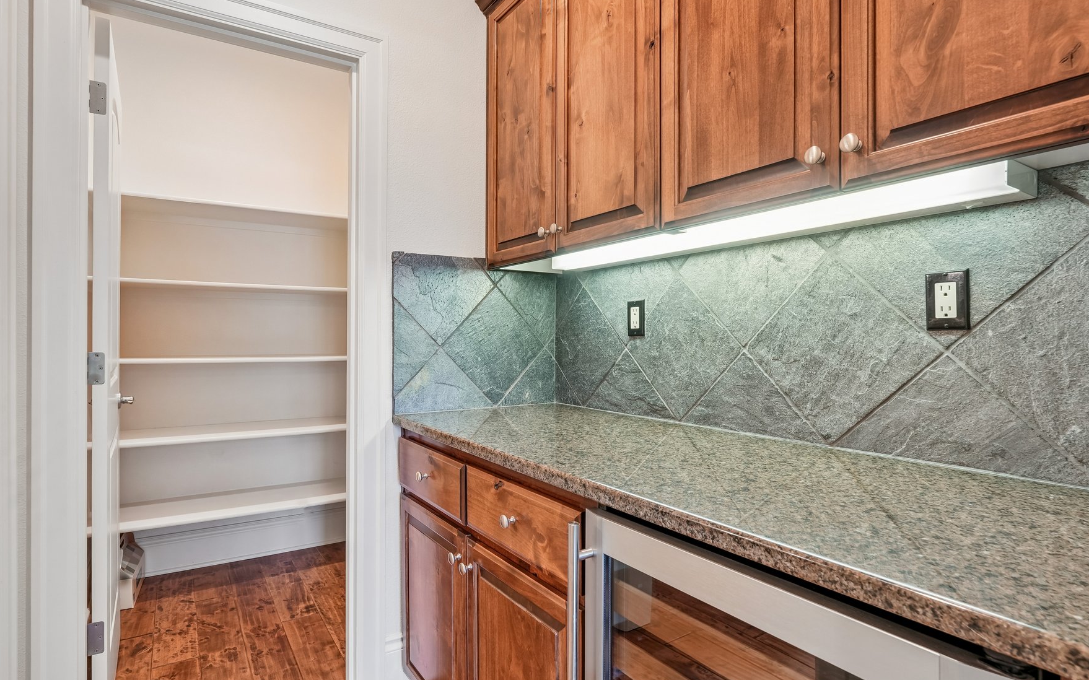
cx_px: 503
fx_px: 564
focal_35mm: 19
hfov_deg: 87.8
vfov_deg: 62.2
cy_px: 337
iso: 400
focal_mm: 16
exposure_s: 1/6
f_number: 8
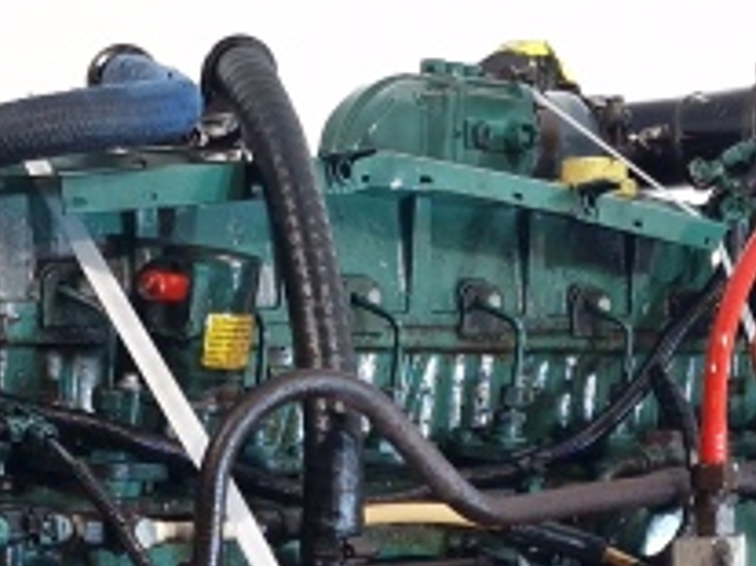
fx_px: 1943
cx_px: 215
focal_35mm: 89
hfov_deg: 21.9
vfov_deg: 15.7
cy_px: 749
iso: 100
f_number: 1.8
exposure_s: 1/50
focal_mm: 6.4
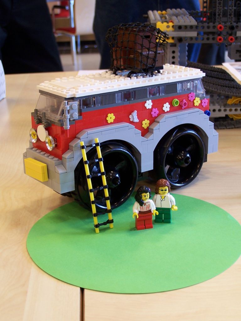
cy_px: 160
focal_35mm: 64
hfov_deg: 22.9
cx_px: 120
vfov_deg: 30.3
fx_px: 594
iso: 80
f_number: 3.2
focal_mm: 10.7
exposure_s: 1/10
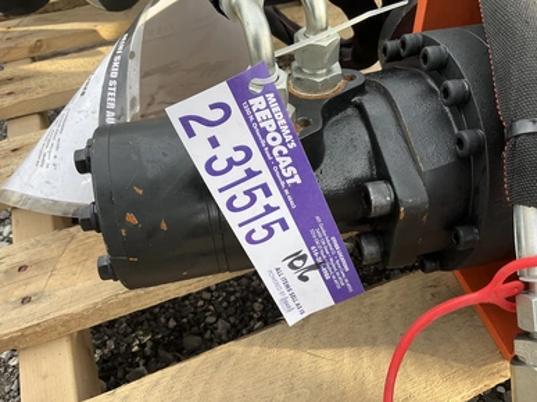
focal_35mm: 30
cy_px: 207
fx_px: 465
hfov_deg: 60.0
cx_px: 262
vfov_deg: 46.8
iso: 25
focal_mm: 3
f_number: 1.8
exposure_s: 1/264
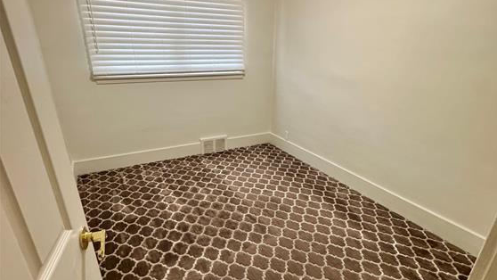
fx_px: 277
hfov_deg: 83.8
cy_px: 168
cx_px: 256
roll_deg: -1.1
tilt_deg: -24.0
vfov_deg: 53.2
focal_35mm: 21
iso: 320
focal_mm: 2.22
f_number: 2.2
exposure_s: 1/60
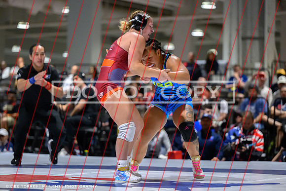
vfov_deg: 9.2
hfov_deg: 13.7
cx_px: 145
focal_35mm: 149
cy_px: 102
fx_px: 1187
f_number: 2.8
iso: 8000
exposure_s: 1/640
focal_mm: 135
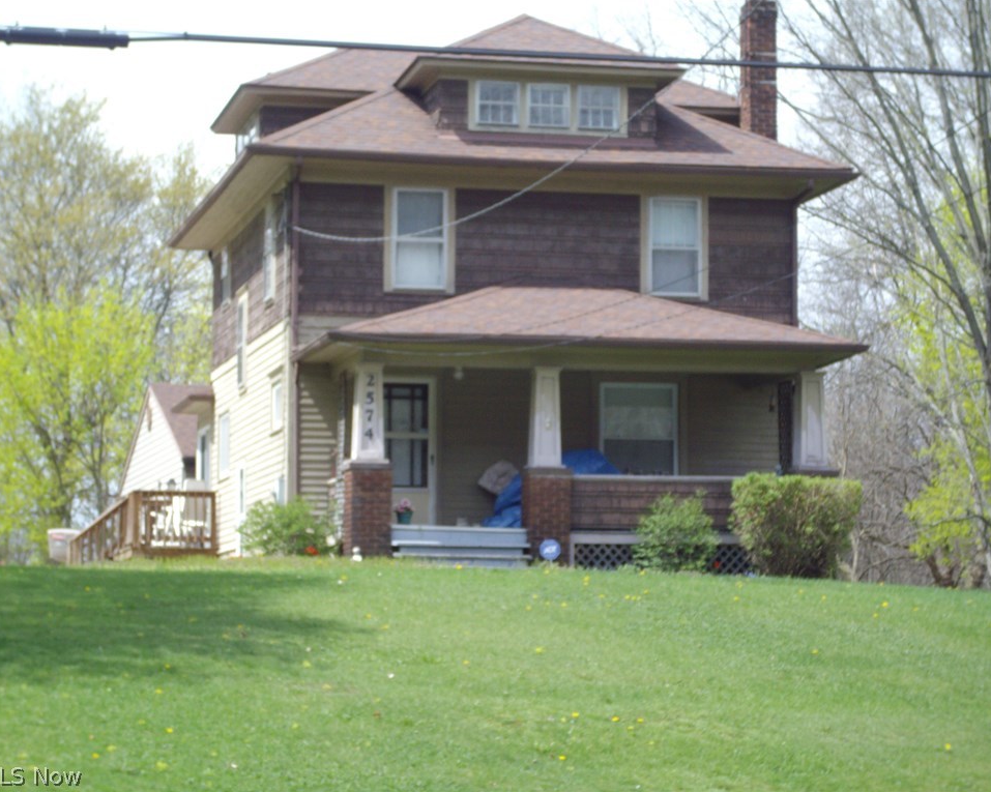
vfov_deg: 13.2
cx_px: 503
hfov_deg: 16.4
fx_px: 3431
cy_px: 395
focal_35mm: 117
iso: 113
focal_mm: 18.6
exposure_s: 1/250
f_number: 5.2
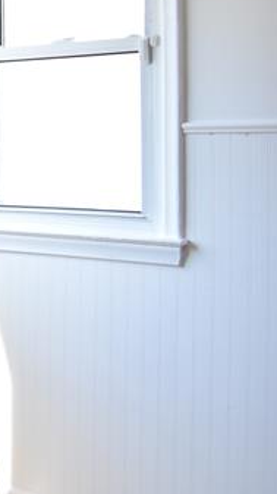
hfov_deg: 11.0
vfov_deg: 24.5
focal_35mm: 86
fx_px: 1125
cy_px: 126
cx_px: -465
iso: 800
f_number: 4.5
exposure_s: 1/250
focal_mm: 18
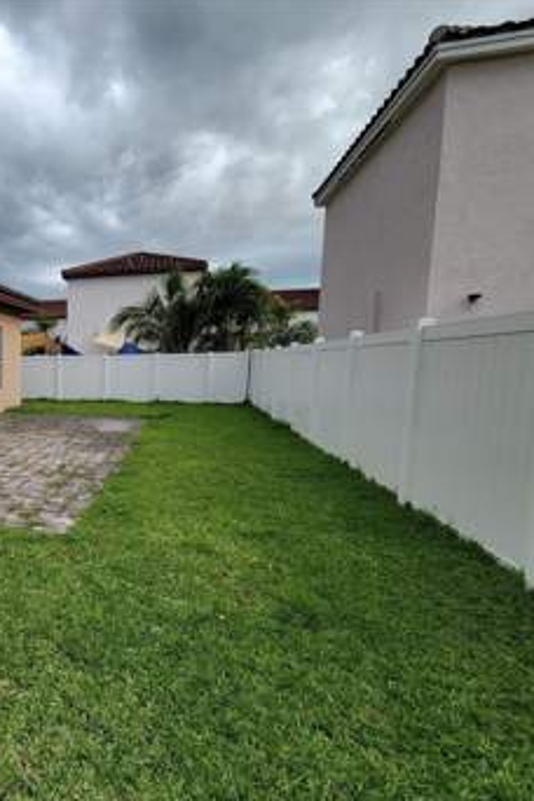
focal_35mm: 19
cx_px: 28
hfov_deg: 53.9
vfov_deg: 86.9
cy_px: 417
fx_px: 423
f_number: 2.2
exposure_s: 1/376
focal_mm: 2.2
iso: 50
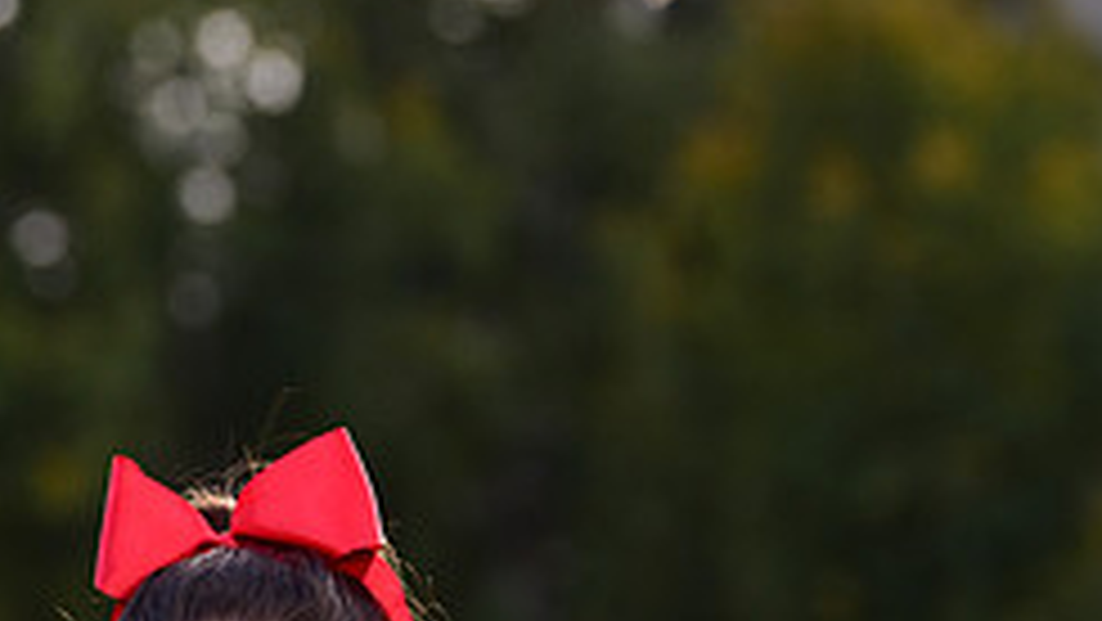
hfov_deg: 5.6
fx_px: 11254
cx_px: 326
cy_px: 1242
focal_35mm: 385
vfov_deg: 3.1
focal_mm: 155
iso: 125
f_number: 5.6
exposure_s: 1/250
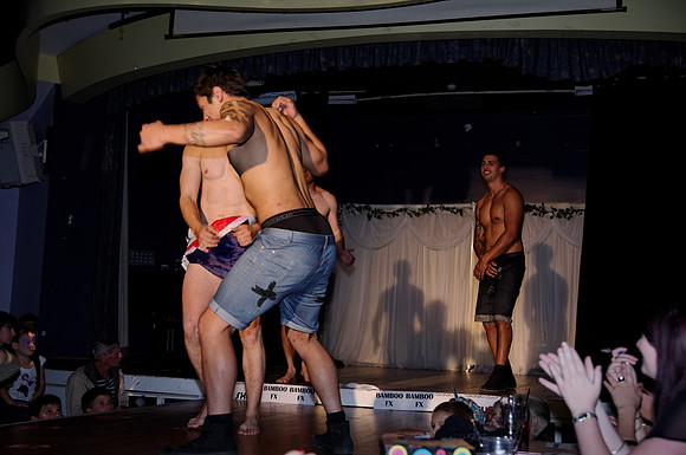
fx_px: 932
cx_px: 343
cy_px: 228
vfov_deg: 27.4
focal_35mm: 49
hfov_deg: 40.4
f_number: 2.8
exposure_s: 1/180
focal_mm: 32.5
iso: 320
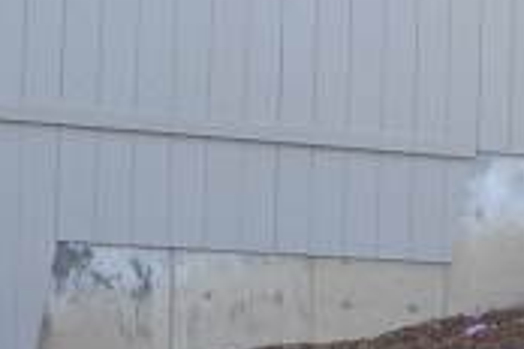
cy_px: 385
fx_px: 2314
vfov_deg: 8.6
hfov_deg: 12.9
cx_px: 355
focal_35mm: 159
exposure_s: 1/70
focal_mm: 4.6
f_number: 3.2
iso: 64
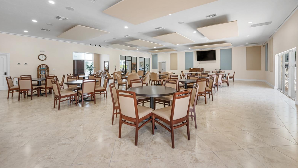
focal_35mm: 16
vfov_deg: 66.4
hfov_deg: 99.4
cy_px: 67
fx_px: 126
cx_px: 146
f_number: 9
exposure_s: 1/15
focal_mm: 15
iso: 400
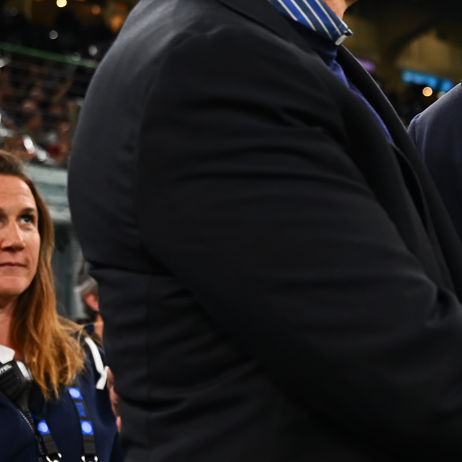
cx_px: 459
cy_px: 184
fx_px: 1268
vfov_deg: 20.6
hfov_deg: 20.0
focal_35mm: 84
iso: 560
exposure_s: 1/400
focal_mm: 29
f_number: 2.8
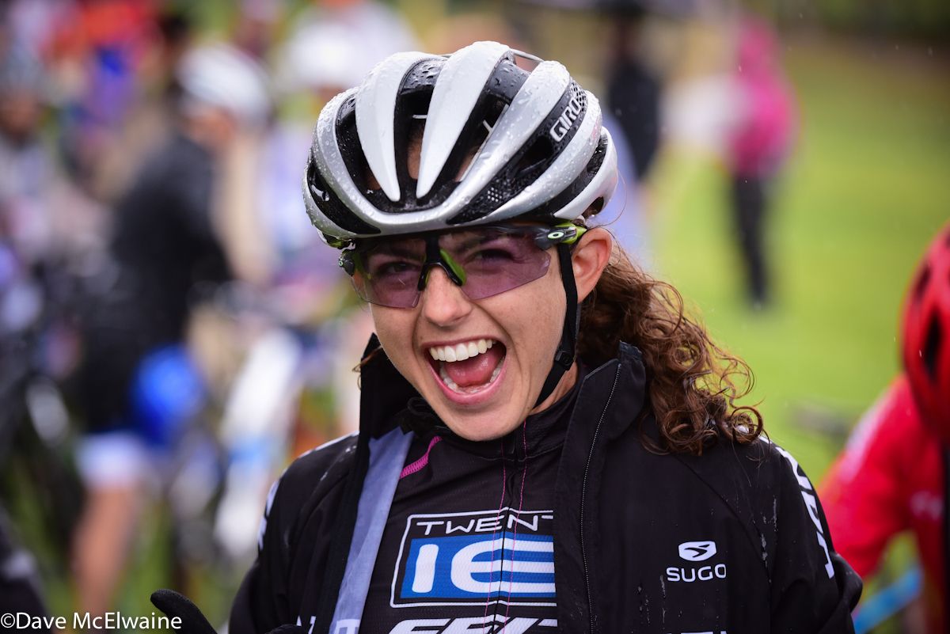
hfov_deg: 15.8
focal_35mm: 130
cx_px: 475
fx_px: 3432
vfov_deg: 10.6
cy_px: 317
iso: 1600
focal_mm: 130
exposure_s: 1/1000
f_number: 2.8
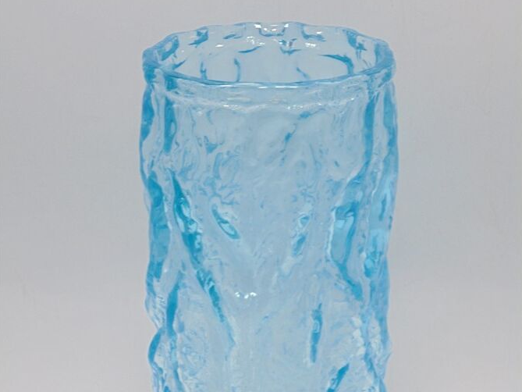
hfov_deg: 13.7
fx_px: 2172
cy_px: 294
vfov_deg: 10.3
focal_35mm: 144
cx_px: 260
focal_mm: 19.2
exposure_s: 1/50
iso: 100
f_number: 5.1
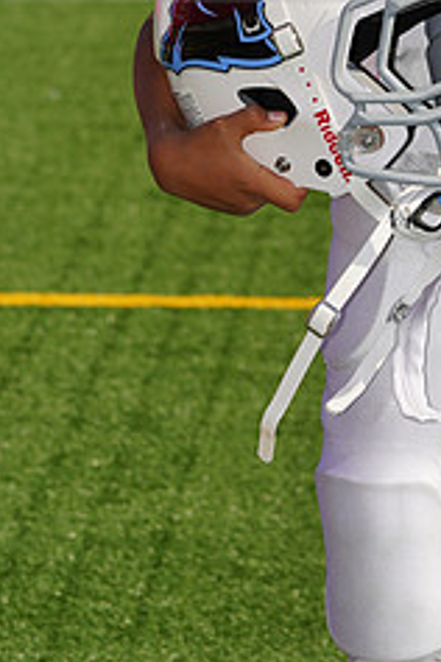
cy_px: -87
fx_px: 8709
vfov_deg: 4.3
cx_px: 502
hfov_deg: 2.9
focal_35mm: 474
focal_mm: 194
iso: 100
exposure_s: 1/250
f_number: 13
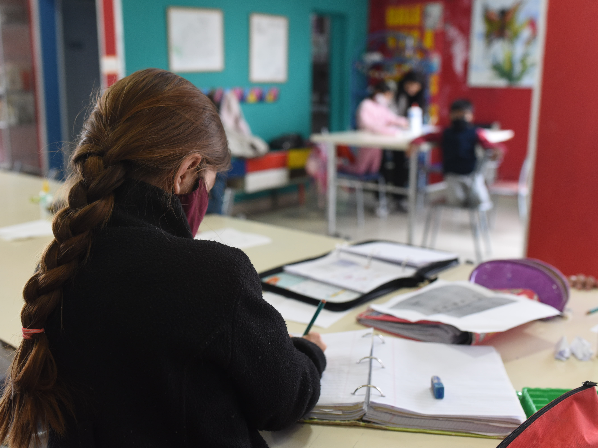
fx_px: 656
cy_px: 224
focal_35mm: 38
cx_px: 274
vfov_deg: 37.7
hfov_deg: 48.9
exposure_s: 1/80
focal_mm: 35
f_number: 4
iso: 1600
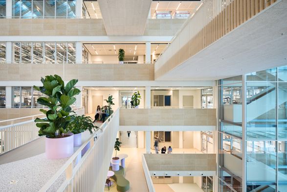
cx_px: 144
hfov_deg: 93.2
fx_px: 136
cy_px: 96
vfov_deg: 70.5
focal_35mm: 17
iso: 1250
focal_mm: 17
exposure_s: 1/80
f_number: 5
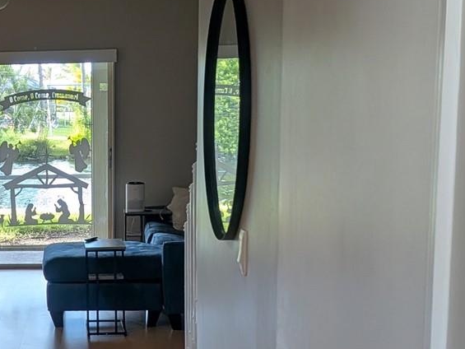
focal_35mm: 68
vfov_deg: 21.5
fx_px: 914
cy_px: 231
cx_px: 21
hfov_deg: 27.2
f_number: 1.7
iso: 107
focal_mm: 4.53
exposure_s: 1/156
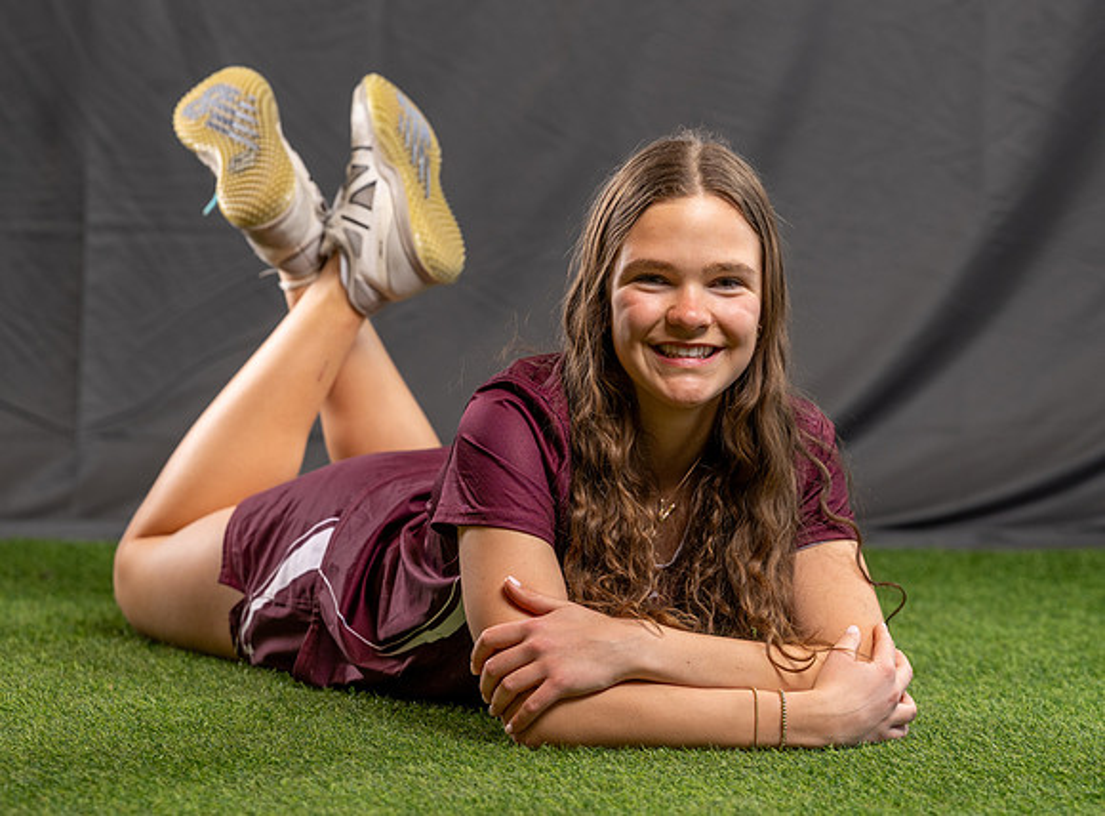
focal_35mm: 185
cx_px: 609
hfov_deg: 10.8
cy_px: 411
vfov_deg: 8.0
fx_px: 5856
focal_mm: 130
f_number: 4
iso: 250
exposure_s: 1/200
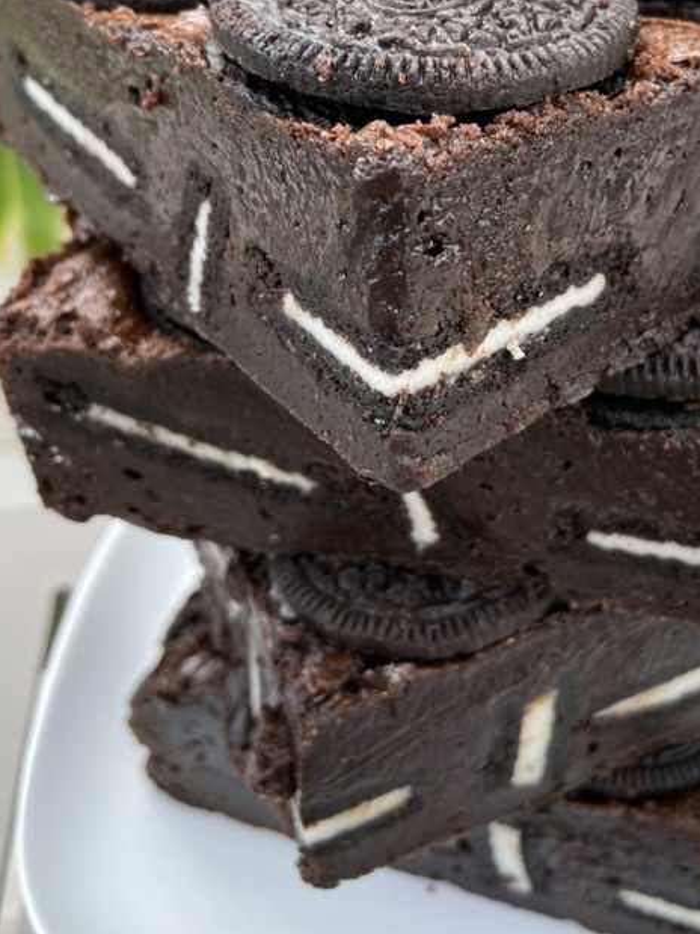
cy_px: 309
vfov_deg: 43.2
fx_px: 1160
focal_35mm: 43
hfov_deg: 33.3
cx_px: 471
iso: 32
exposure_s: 1/351
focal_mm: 4.2
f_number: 1.6
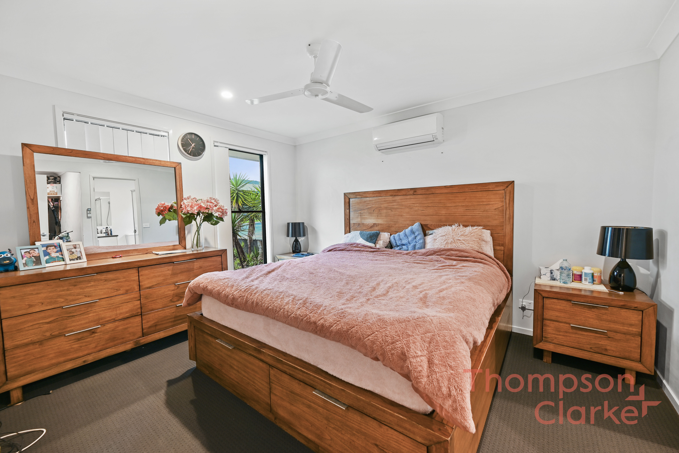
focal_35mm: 14
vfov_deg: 81.3
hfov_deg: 104.2
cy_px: 226
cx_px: 340
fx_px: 264
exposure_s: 1.6
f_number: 4
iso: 100
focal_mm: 14
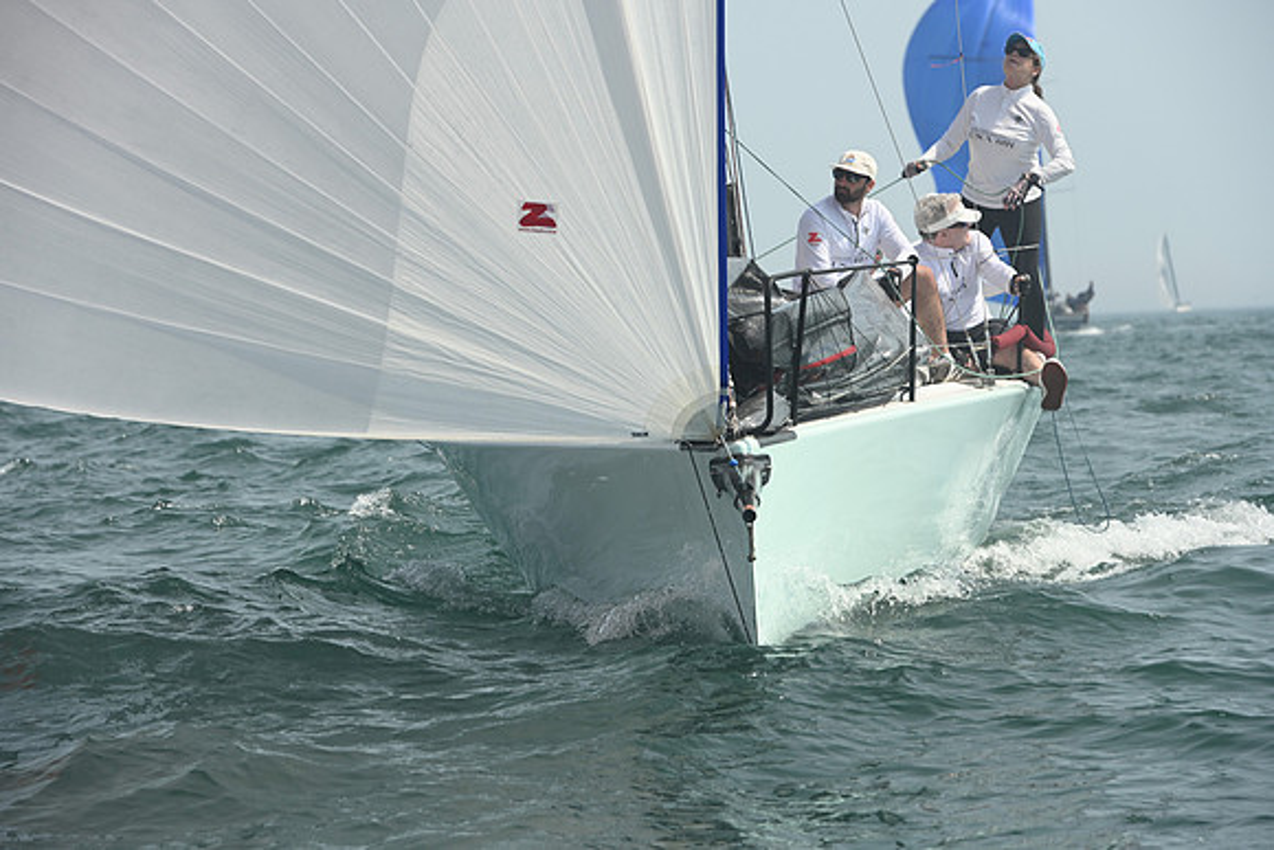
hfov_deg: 11.7
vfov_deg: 7.9
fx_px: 6194
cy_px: 425
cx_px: 637
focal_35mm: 175
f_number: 8
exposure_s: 1/1250
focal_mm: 175
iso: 320
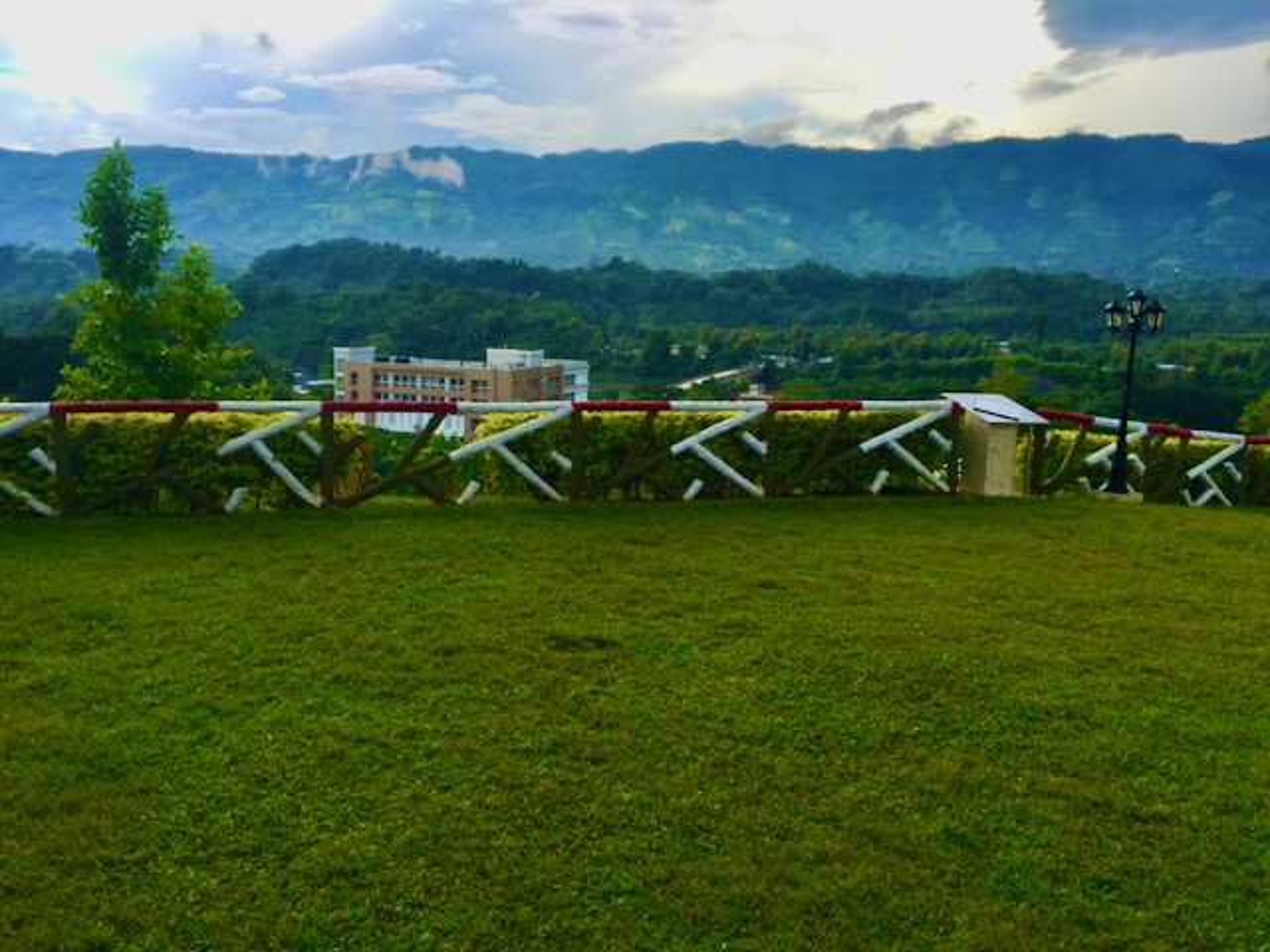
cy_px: 476
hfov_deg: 61.7
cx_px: 635
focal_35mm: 29
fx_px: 1064
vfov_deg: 48.2
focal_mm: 4.15
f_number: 2.2
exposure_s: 1/760
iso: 32
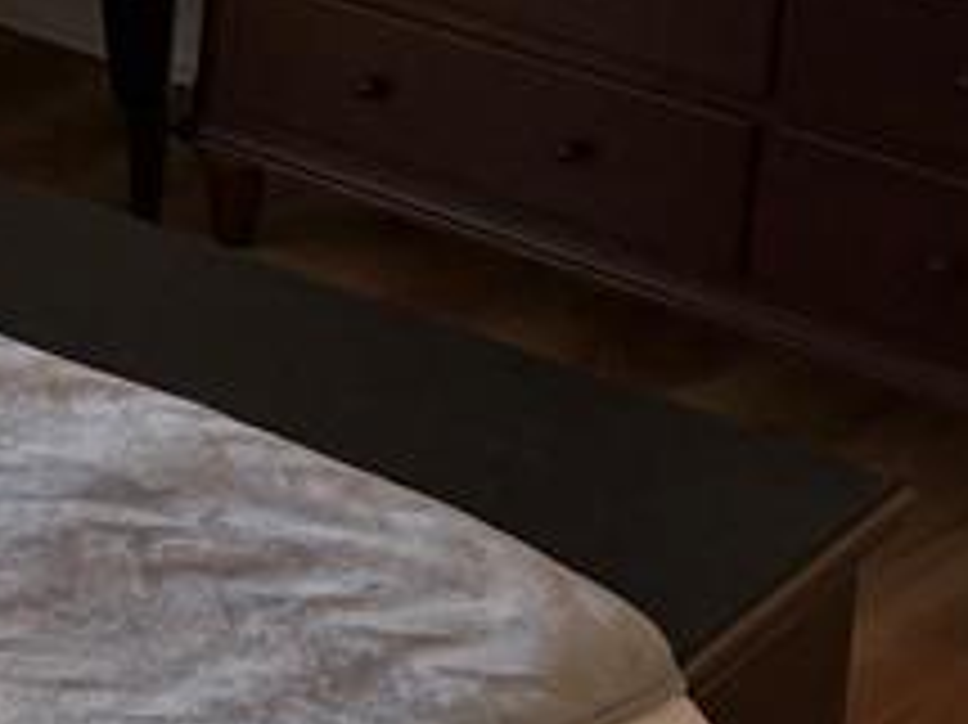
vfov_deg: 11.1
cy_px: -594
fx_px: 3466
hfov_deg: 13.7
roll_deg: +0.0
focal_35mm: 124
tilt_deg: -9.5
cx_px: -918
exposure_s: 1/120
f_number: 1.6
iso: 80
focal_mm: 5.96
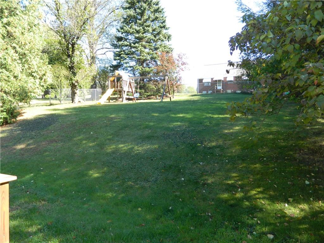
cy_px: 122
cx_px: 162
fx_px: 234
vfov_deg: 54.9
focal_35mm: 25
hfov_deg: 69.4
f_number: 3.1
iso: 80
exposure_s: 1/100
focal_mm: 4.5
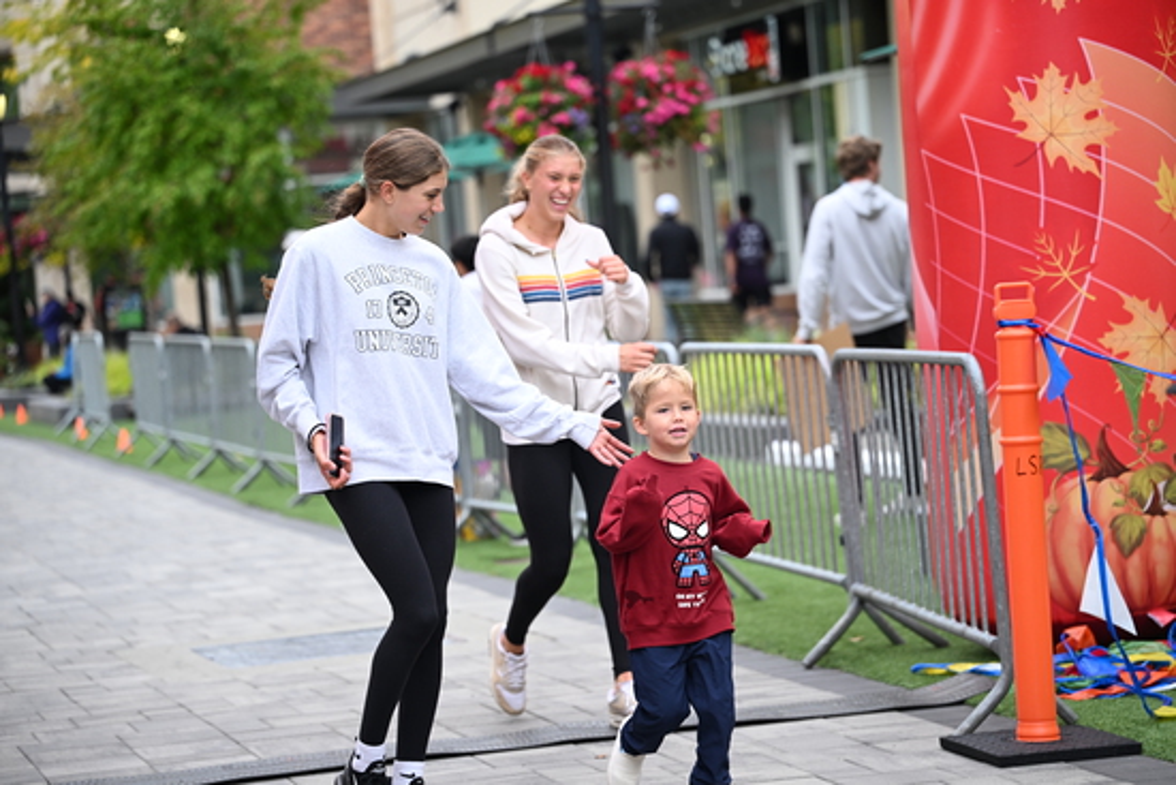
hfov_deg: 19.8
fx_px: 3365
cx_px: 588
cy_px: 392
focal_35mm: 103
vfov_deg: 13.3
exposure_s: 1/1600
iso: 640
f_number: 2.8
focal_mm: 103
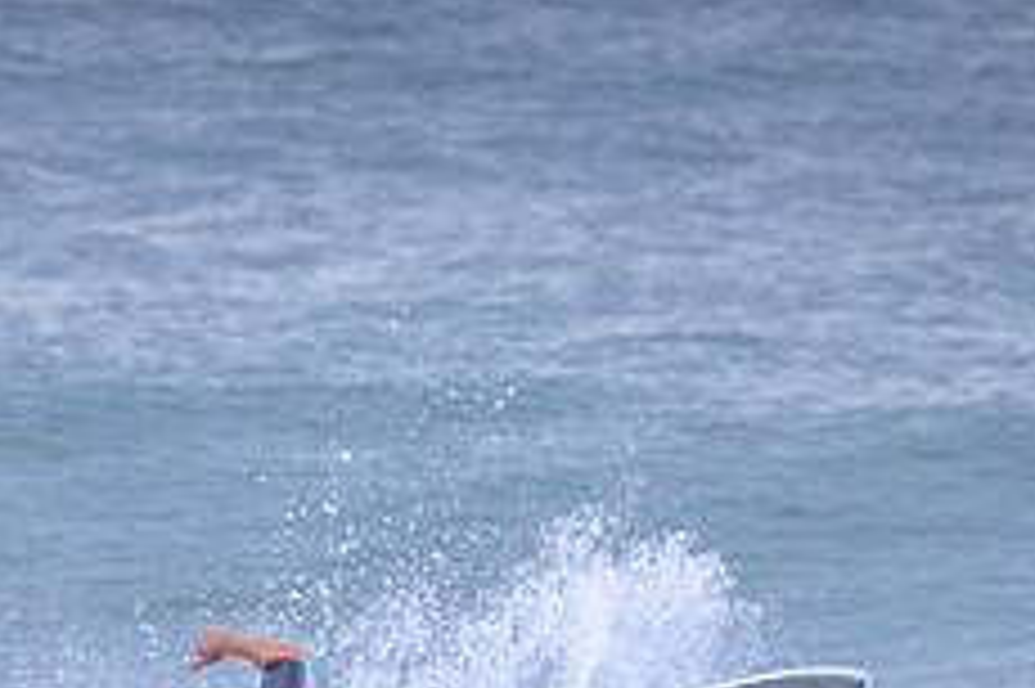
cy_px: 776
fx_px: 57974
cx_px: 432
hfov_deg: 1.0
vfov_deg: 0.7
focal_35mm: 2018
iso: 8000
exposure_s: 1/2000
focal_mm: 800
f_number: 11
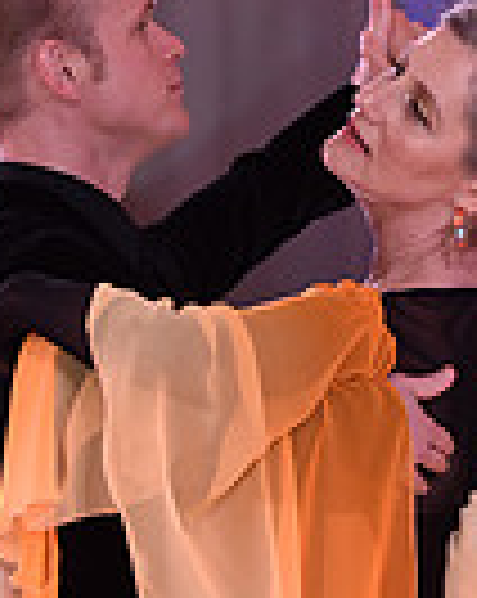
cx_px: 160
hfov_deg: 2.9
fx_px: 9410
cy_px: 868
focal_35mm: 532
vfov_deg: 3.6
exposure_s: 1/160
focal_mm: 130
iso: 1600
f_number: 5
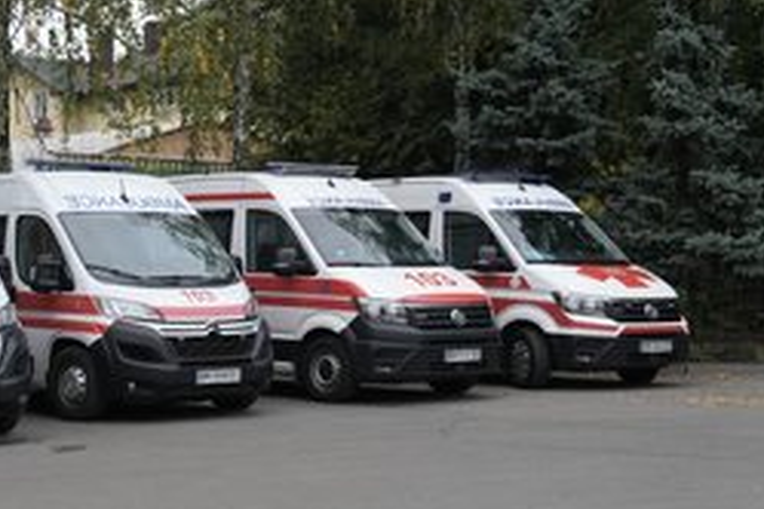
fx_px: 1570
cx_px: 160
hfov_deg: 26.9
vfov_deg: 18.4
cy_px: 253
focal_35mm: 74
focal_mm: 46
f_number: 2.8
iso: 4000
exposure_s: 1/500
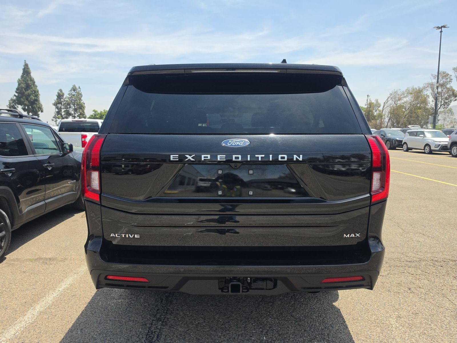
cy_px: 172
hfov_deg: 73.9
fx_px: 304
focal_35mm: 23
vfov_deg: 58.9
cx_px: 228
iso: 64
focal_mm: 6.5
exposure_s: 1/4143
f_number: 1.4
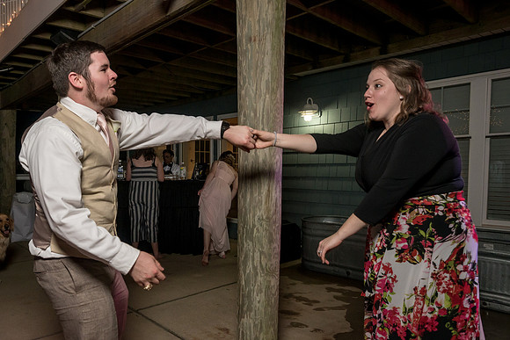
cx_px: 176
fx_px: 368
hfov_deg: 67.8
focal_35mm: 26
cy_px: 192
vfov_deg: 49.5
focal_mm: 18
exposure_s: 1/100
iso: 2000
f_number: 5.6
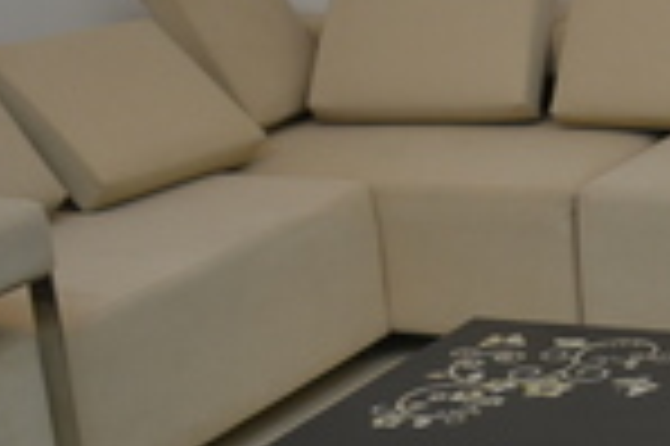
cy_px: 331
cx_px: 845
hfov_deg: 18.9
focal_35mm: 101
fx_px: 1878
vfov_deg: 13.5
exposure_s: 1/30
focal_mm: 20
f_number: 3.8
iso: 400
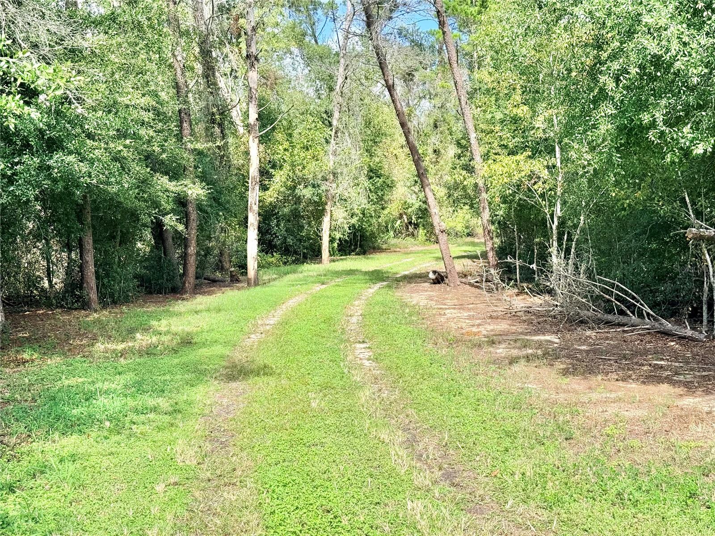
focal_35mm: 48
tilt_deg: -1.5
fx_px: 991
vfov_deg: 30.3
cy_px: 268
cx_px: 358
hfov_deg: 39.7
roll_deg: +0.6
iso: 100
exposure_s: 1/3096
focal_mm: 6.76
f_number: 1.78
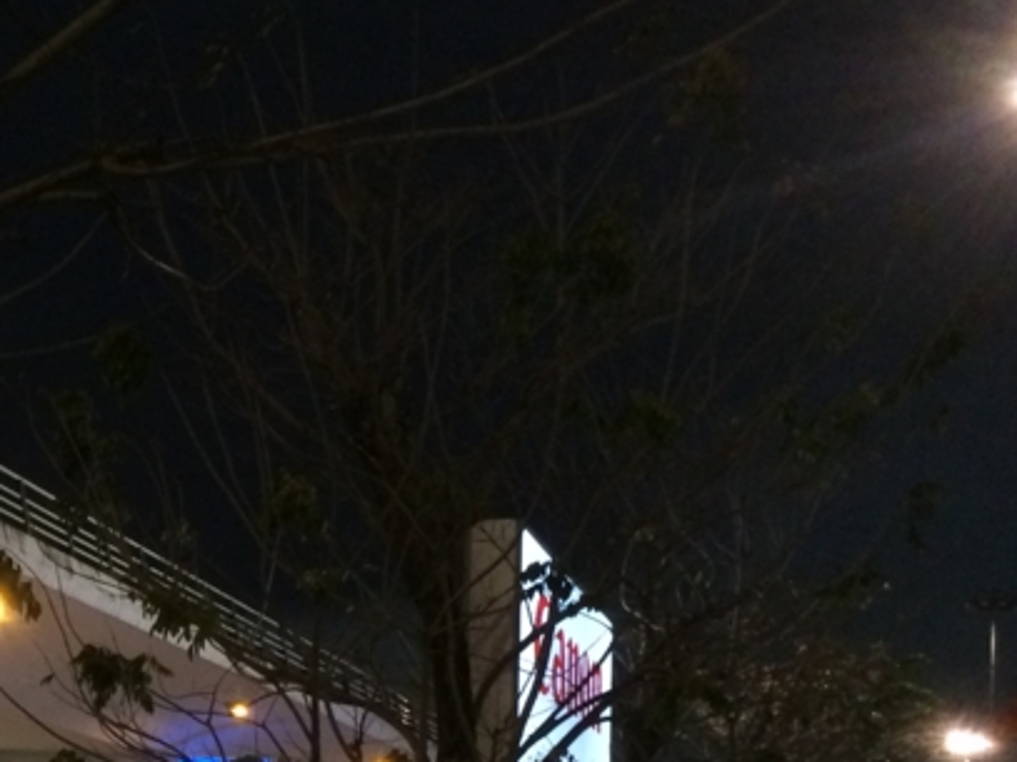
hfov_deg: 24.6
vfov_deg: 19.8
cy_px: 662
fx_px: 2144
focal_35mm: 73
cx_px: -135
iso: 320
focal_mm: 4.15
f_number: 2.2
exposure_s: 1/17
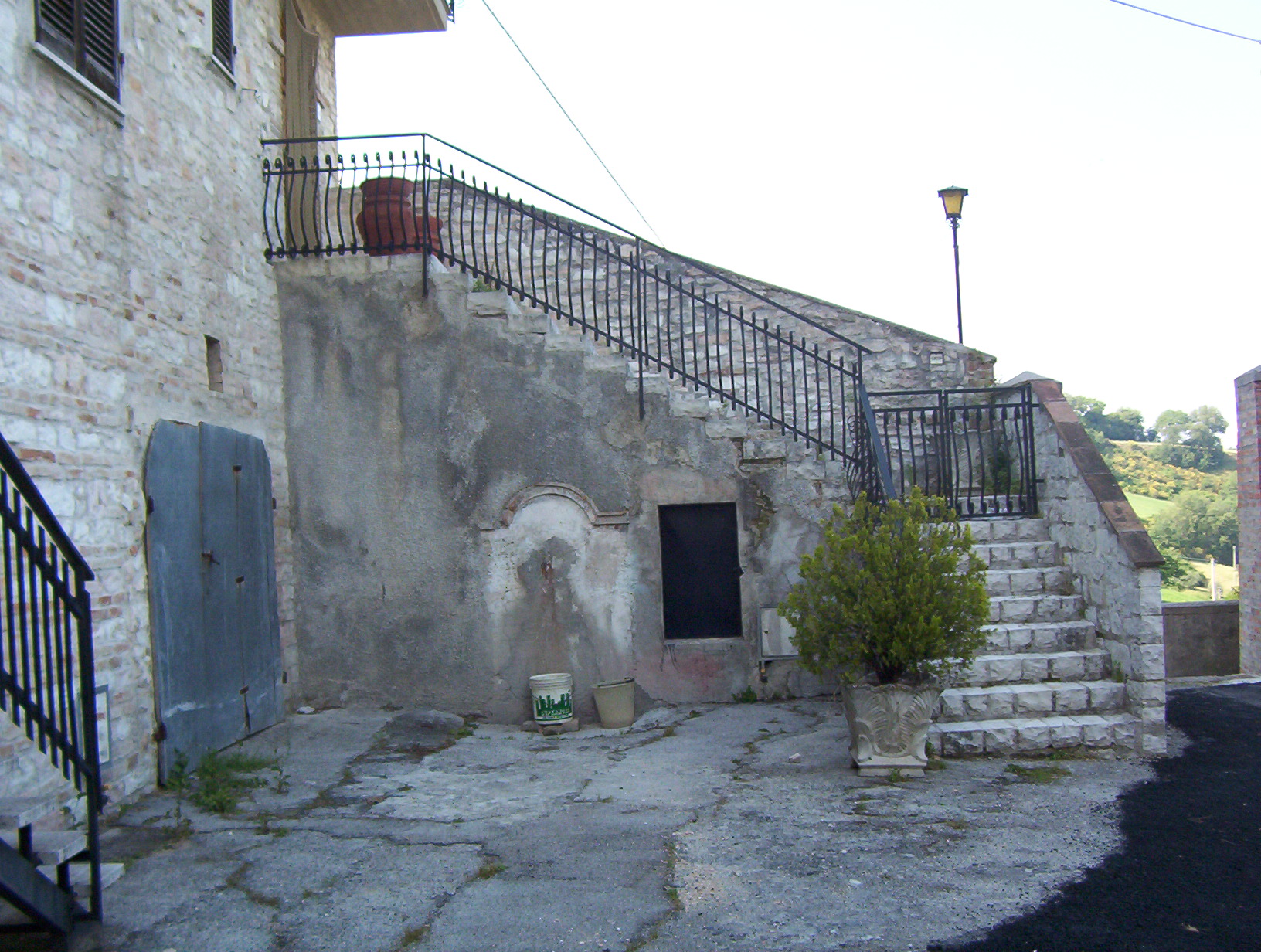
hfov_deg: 51.2
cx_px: 630
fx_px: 1315
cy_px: 476
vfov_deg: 39.8
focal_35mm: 36
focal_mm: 5.54
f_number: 2.76
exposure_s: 1/512
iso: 100
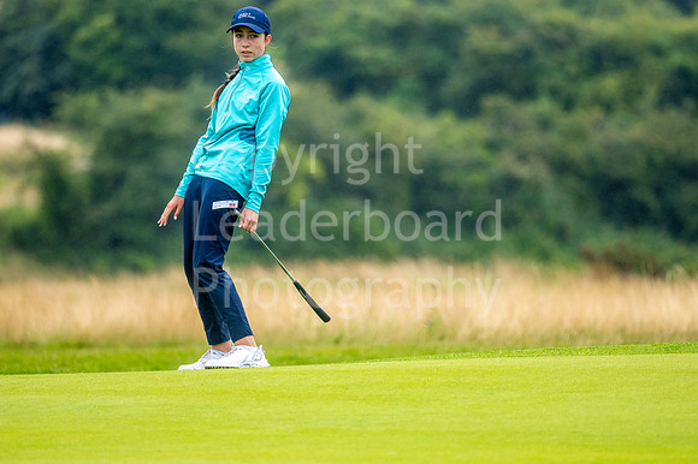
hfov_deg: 4.6
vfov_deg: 3.1
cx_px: 349
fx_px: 8720
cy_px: 232
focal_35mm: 450
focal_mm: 300
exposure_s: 1/1600
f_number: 4.5
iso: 320
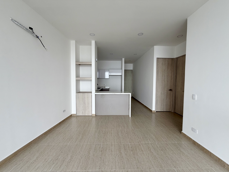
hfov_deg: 102.1
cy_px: 86
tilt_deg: -2.8
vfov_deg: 85.7
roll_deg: +0.7
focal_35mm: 14
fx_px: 93
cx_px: 114
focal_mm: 2.22
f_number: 2.2
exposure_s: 1/135
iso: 40
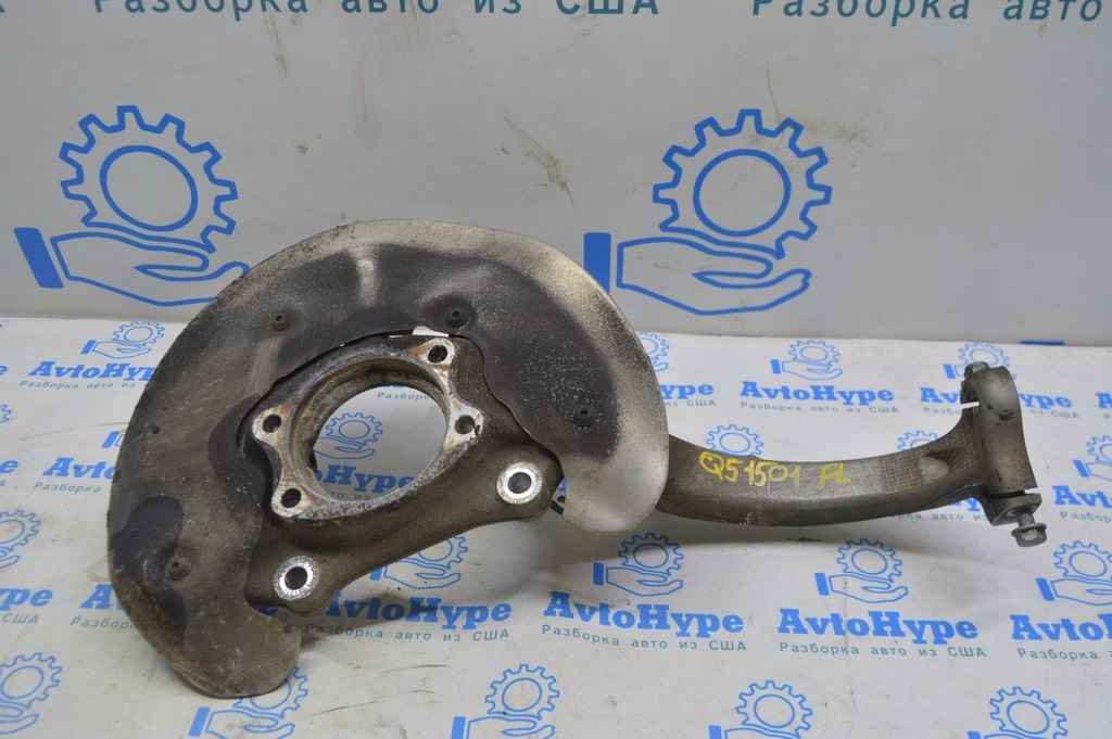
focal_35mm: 34
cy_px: 370
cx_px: 556
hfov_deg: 55.1
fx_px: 1065
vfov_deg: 38.3
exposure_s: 1/25
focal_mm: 23
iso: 400
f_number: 5.6
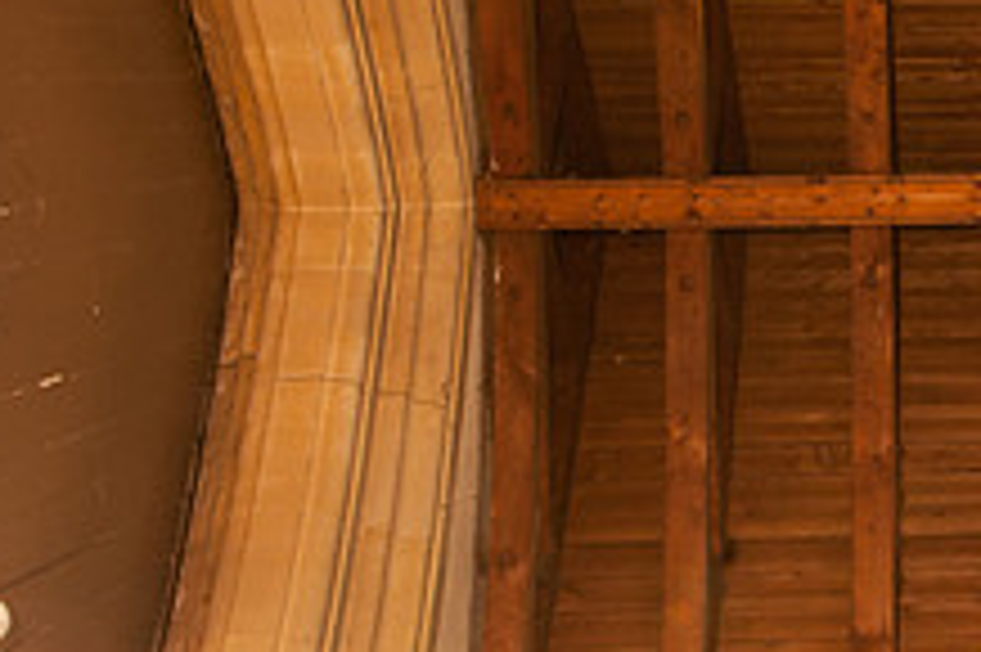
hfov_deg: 23.3
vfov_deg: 17.7
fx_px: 2097
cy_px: 304
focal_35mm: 77
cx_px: 1278
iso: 1000
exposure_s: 1.3
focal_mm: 29
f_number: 13
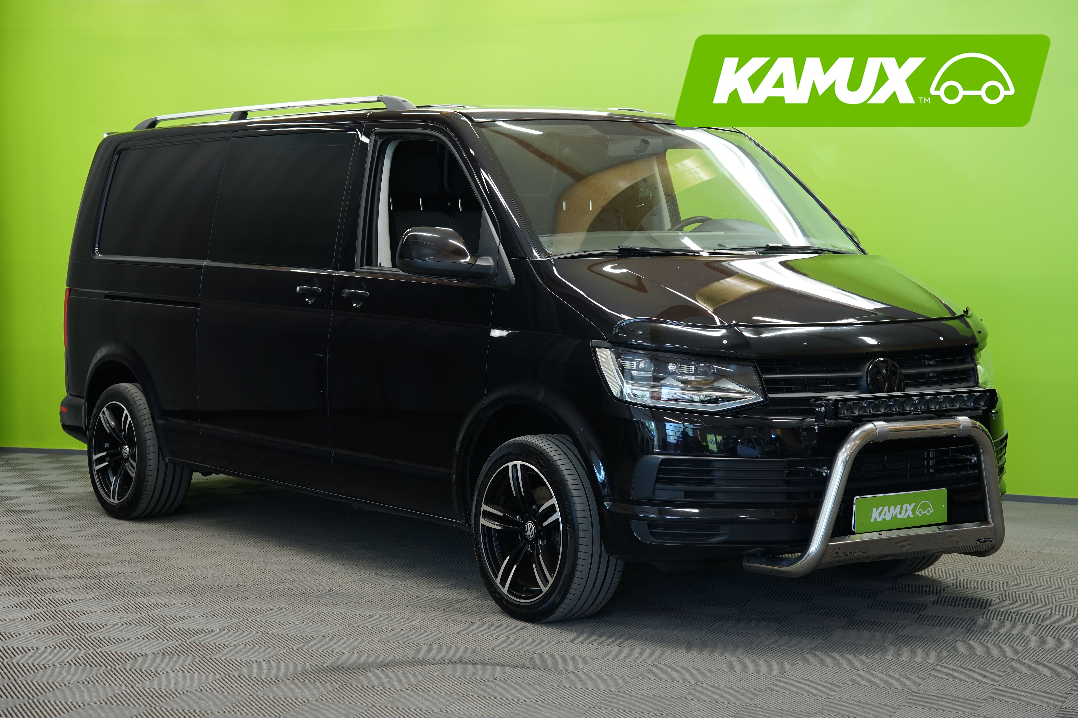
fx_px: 2006
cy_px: 359
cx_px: 539
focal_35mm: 67
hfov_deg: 30.1
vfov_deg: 20.3
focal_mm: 67
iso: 500
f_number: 5.6
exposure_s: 1/15
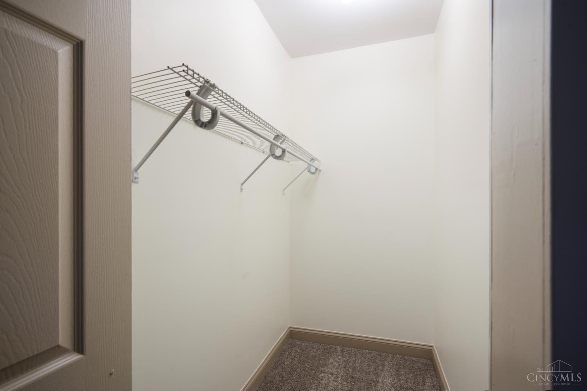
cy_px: 196
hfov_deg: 96.8
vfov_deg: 73.7
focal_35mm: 16
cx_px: 294
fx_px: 261
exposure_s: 1/2.5
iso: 100
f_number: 8
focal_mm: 16
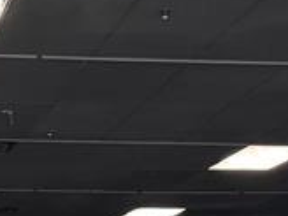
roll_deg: +0.3
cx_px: 33
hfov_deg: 13.1
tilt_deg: -1.2
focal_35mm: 150
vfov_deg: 9.4
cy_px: 395
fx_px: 1248
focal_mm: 6.76
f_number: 1.78
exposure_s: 1/60
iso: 250
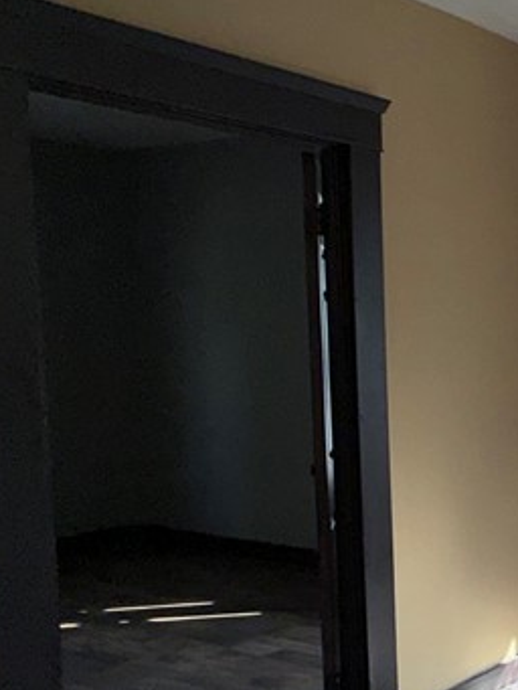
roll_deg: -0.3
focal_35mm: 42
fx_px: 837
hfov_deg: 23.7
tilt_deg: -4.0
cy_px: 386
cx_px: 854
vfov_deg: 44.7
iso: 16
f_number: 2.2
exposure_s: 1/143
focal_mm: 2.22
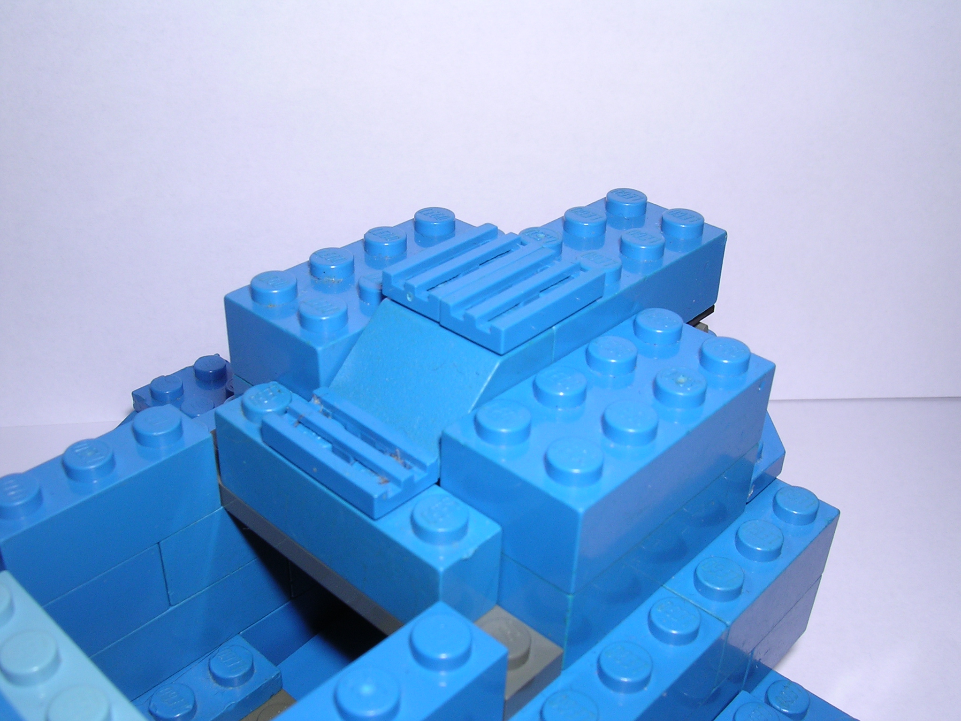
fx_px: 1055
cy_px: 360
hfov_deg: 49.0
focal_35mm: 38
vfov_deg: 37.7
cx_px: 480
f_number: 5.6
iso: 100
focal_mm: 5.8
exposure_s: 1/60.1
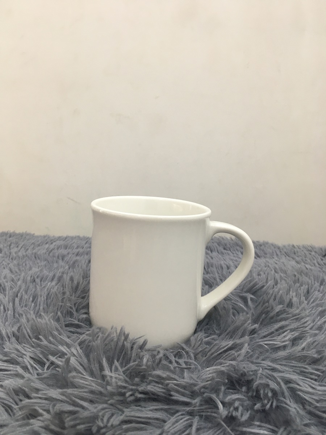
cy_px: 218
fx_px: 364
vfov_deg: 61.7
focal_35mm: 29
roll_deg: -1.3
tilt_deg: -11.7
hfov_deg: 48.2
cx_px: 163
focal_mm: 4.15
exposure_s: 1/33
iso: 80
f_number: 2.2
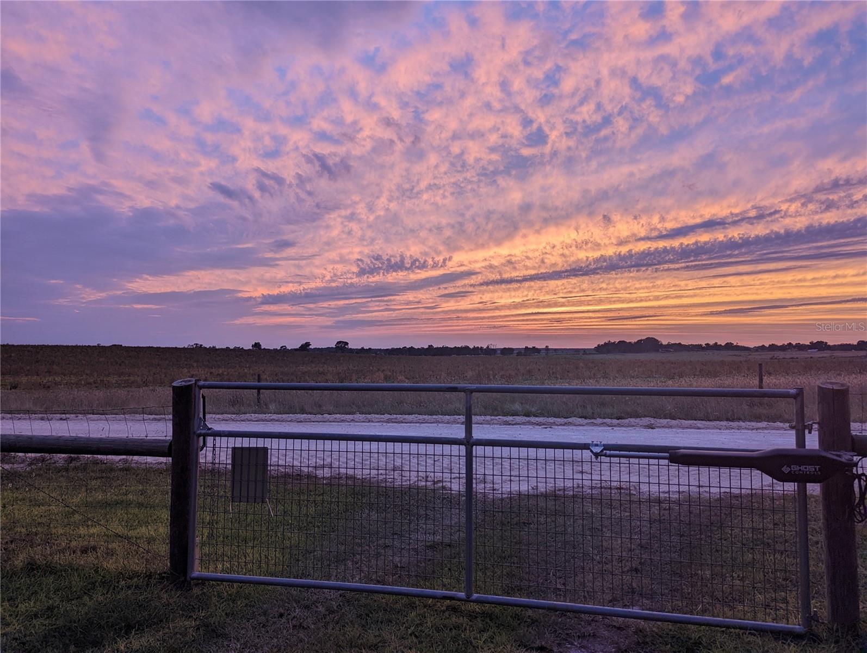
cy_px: 326
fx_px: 602
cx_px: 434
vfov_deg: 56.9
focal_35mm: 24
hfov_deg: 71.5
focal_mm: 6.81
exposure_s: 1/62.8
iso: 40
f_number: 1.85
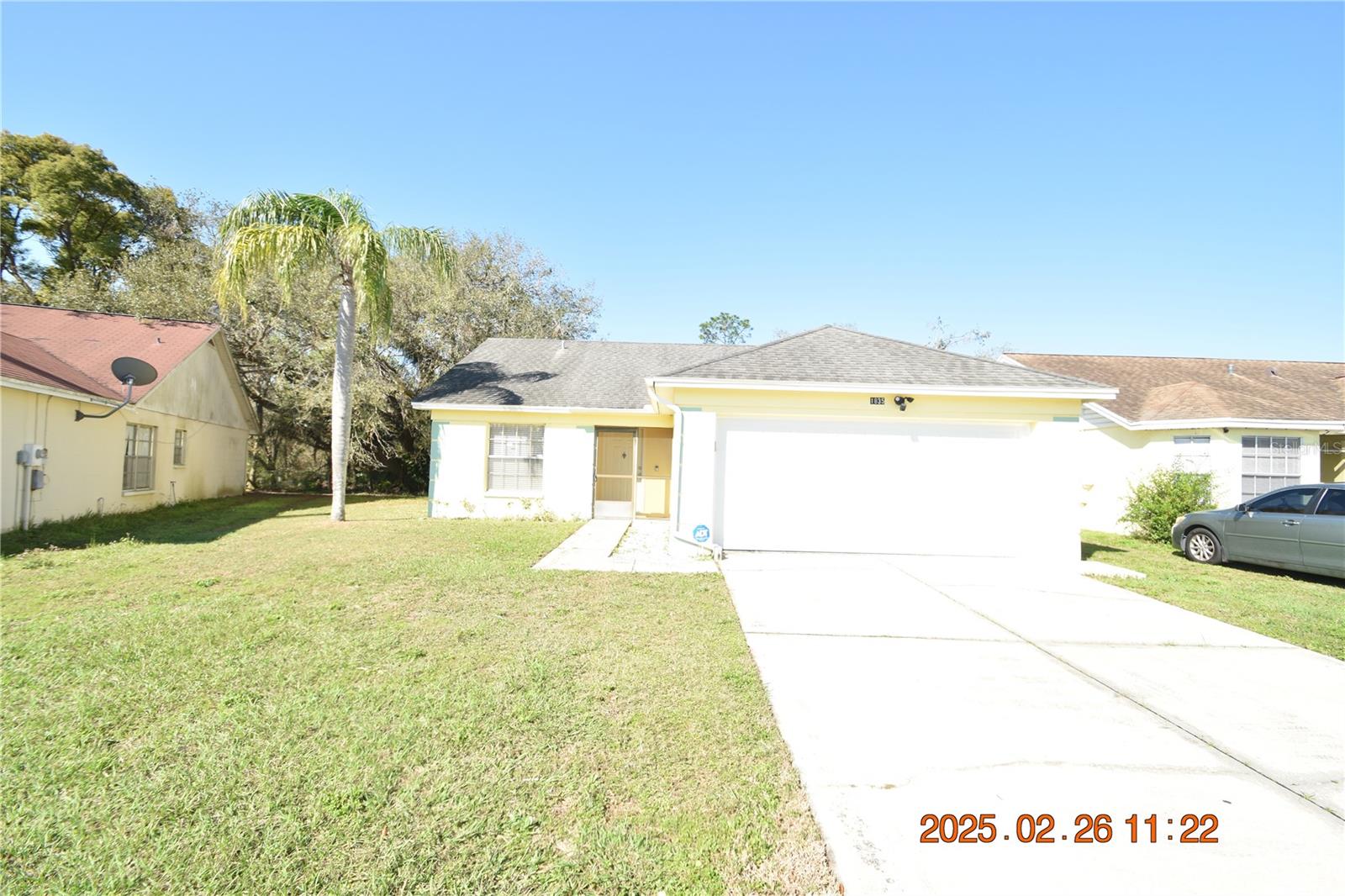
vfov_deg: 77.3
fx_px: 560
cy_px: 448
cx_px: 672
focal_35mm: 15
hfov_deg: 100.4
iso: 200
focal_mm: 10
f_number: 8
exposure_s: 1/250
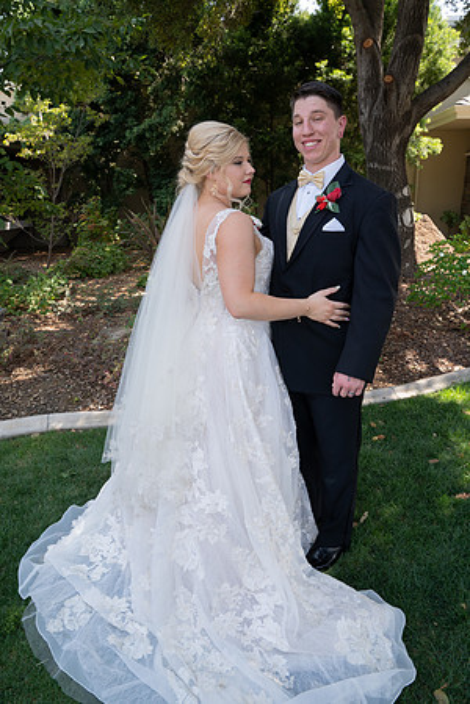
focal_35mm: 24
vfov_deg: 73.7
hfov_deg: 53.1
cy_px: 352
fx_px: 470
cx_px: 235
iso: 500
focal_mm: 24
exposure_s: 1/125
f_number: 9
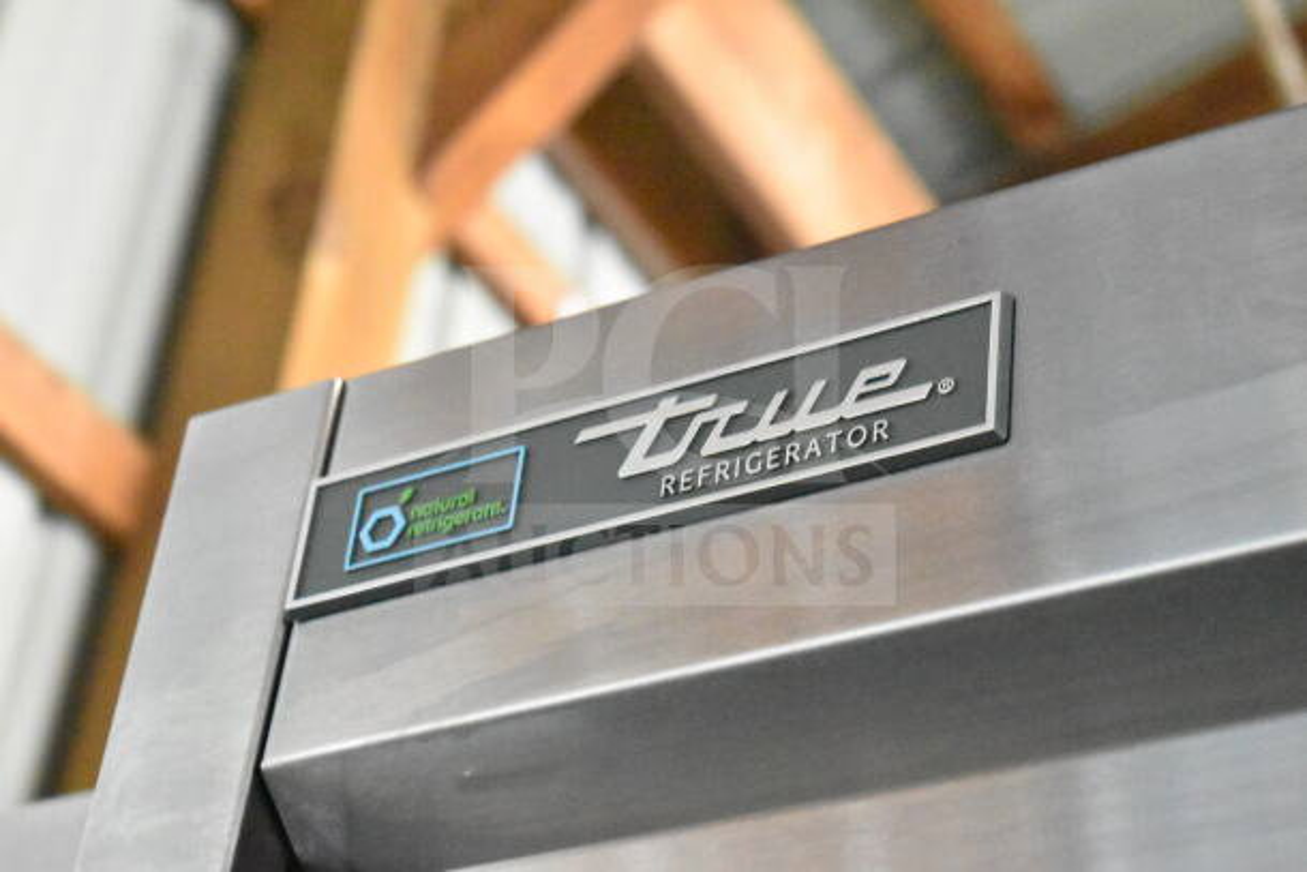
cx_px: 654
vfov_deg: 16.6
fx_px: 2996
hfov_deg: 24.6
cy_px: 436
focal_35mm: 82
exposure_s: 1/100
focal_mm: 55
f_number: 5.6
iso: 22800
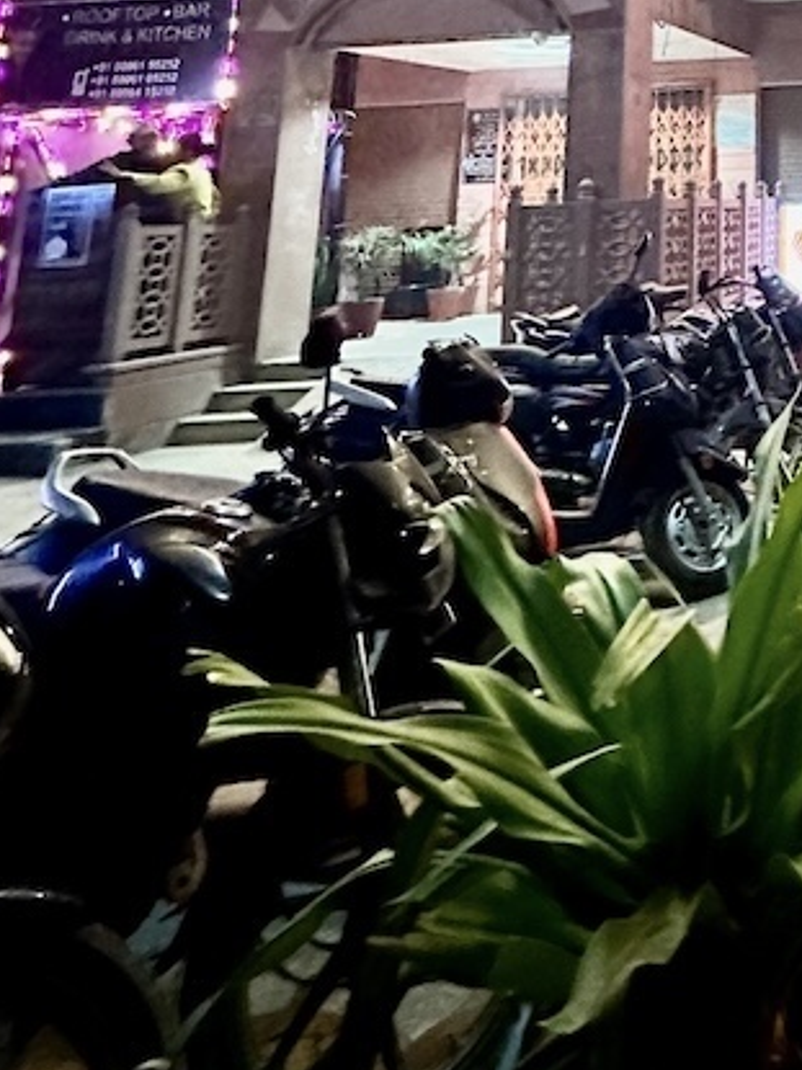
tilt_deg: +13.4
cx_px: 1016
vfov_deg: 42.4
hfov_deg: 31.5
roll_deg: +3.1
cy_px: -58
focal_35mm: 36
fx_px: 1113
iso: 1250
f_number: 2.2
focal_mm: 2.22
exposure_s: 1/50
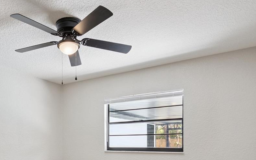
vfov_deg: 36.1
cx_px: 62
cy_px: 142
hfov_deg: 55.2
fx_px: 230
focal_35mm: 33
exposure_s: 1/50
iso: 800
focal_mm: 16
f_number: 9
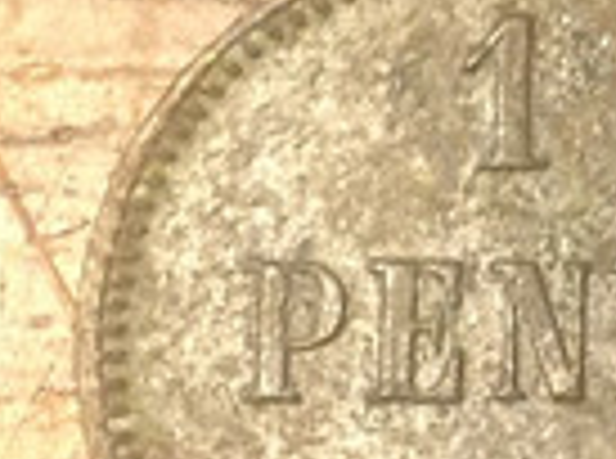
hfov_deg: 7.2
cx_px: 825
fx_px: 4863
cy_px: 243
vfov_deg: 5.4
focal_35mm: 274
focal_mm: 4.28
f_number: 2.4
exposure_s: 1/17
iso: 200
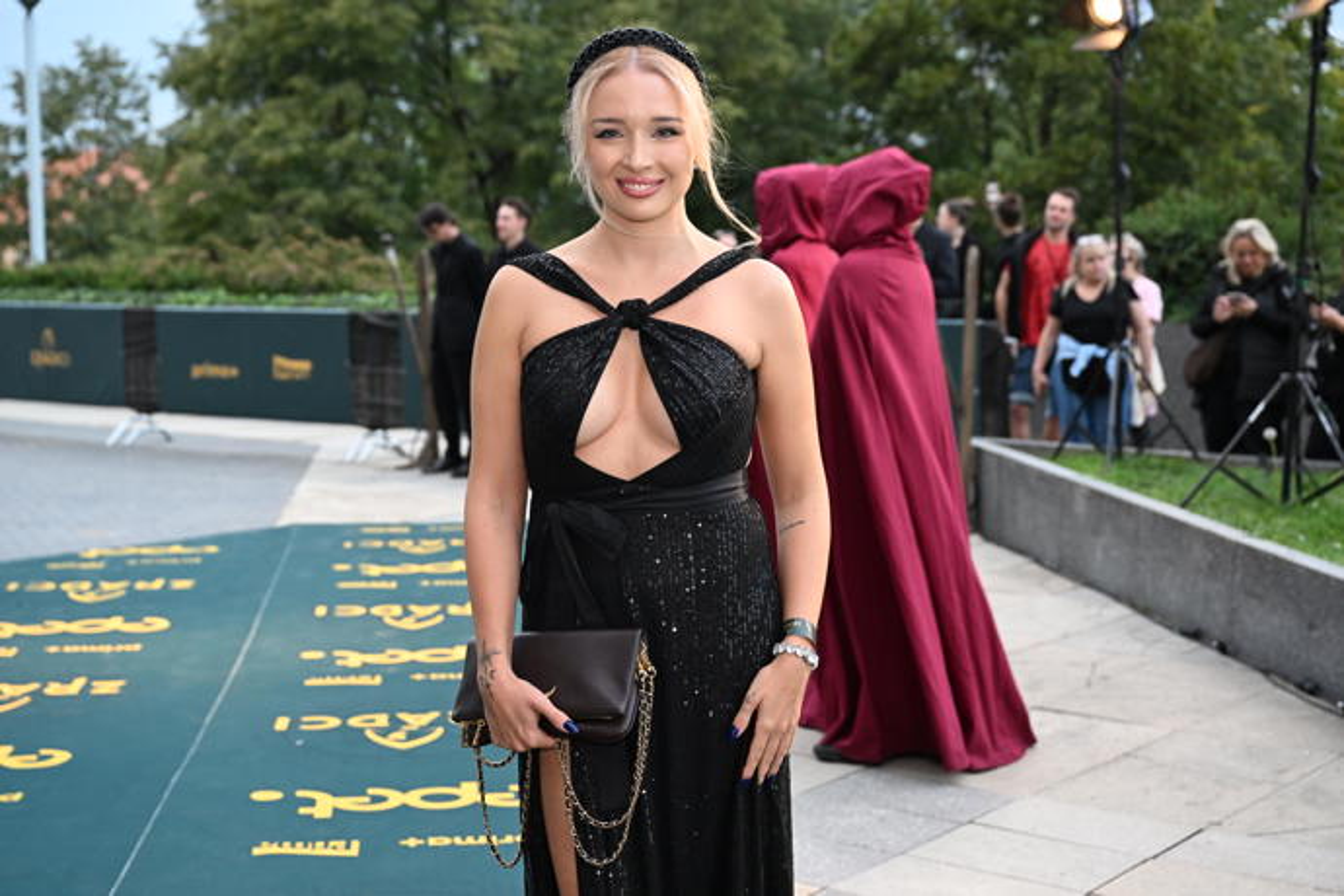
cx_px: 672
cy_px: 448
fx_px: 1904
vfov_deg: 26.5
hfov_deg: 38.9
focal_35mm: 51
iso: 2000
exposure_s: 1/500
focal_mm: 51
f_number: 4.5
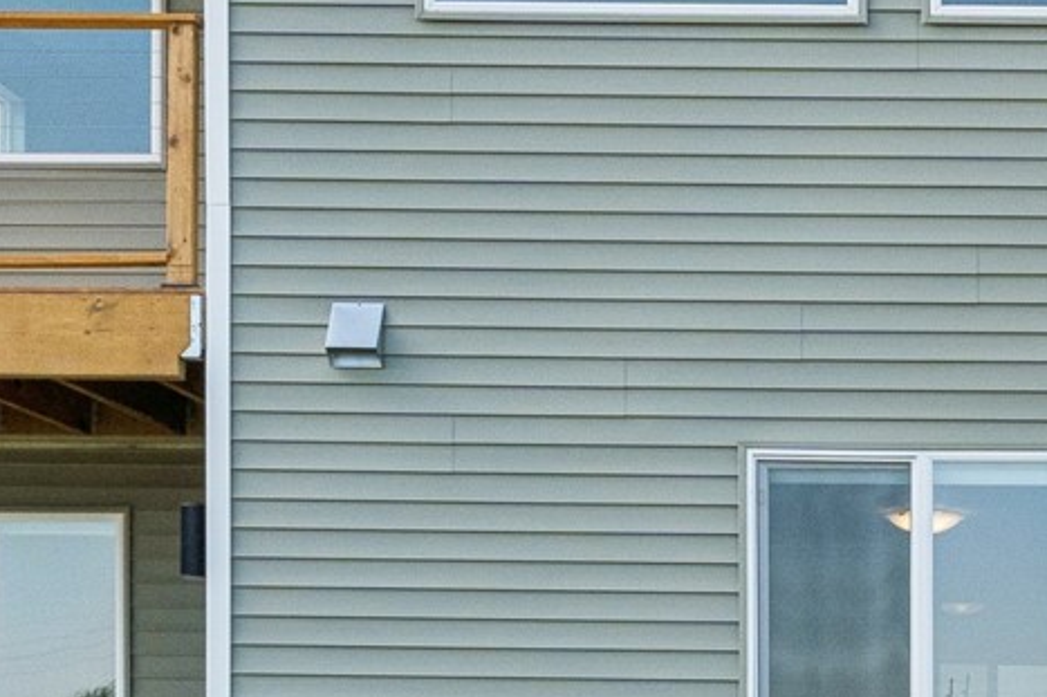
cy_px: 143
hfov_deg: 21.0
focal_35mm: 93
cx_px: 1101
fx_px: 2704
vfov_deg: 14.6
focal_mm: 20
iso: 800
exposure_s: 1/1250
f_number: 8
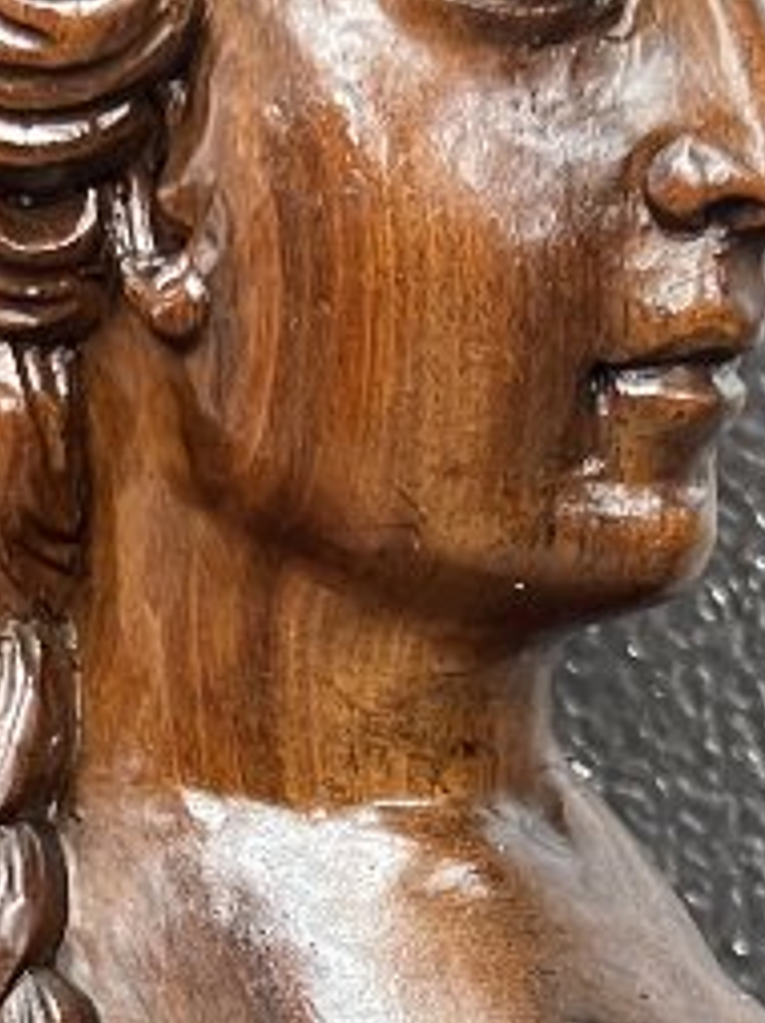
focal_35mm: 123
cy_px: 1059
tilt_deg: -14.3
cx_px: 0
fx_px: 3630
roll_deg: +0.8
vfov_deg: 15.7
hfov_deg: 11.9
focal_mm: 5.7
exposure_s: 1/50
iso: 320
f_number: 1.5
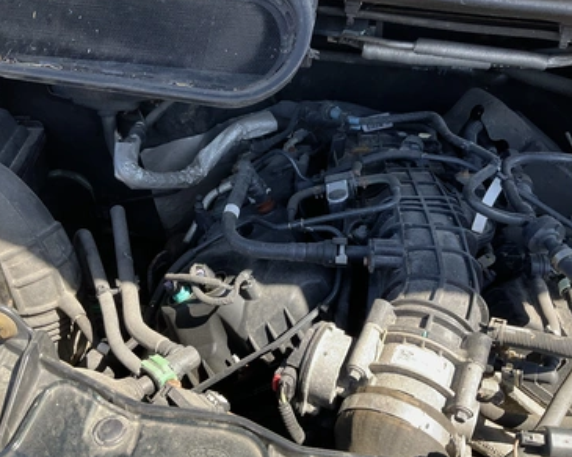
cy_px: 227
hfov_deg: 57.2
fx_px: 525
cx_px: 296
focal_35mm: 31
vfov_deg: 47.1
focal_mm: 3
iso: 25
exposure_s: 1/261
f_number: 1.8
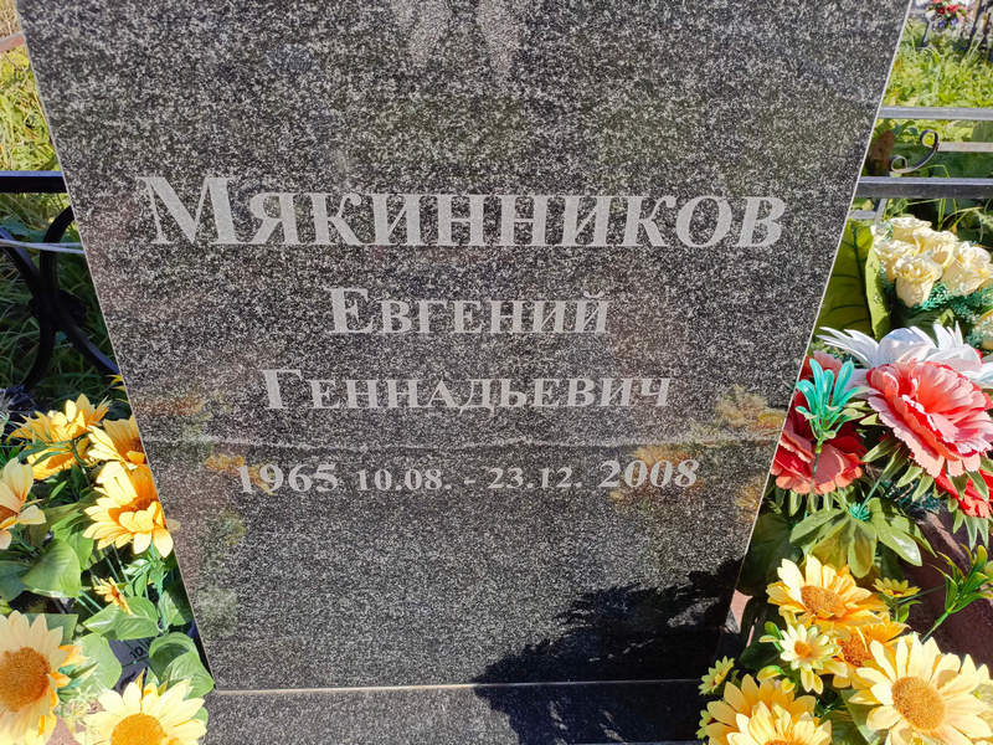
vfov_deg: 54.9
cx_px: 496
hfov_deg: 69.4
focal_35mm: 25
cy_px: 372
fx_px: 717
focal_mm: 4.76
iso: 112
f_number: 1.69
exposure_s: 1/703
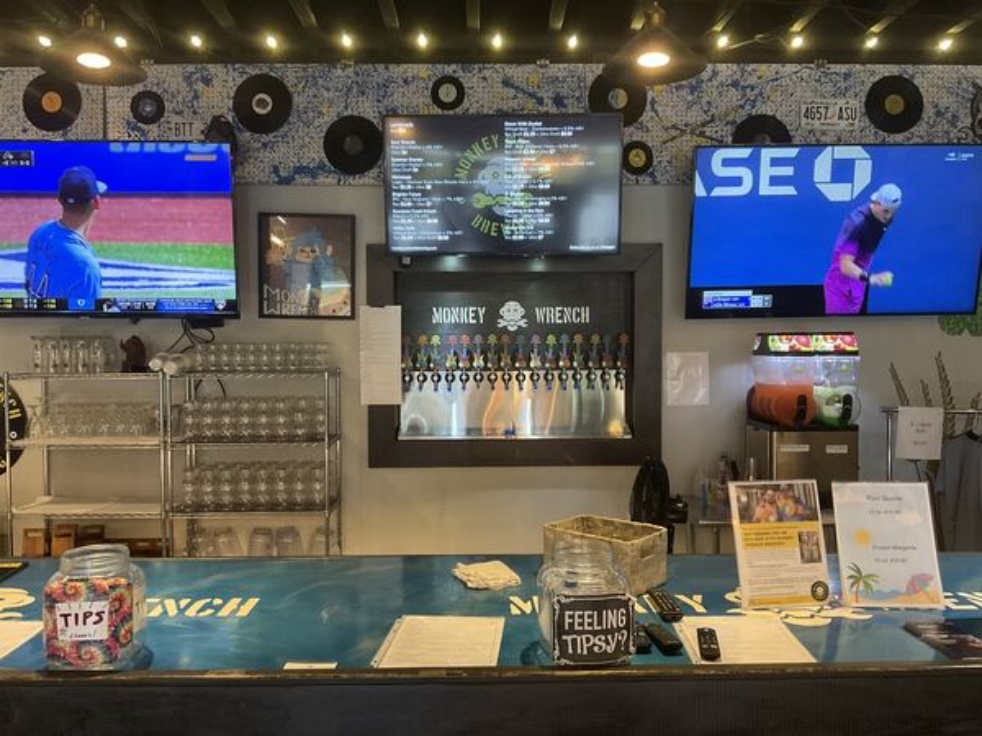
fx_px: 823
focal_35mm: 29
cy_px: 368
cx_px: 491
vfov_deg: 48.2
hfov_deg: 61.7
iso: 200
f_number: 1.8
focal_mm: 3
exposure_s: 1/40
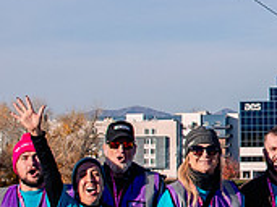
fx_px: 1551
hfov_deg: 10.0
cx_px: 381
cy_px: 91
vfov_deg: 7.6
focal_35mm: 194
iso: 800
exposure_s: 1/1000
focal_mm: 31
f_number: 10
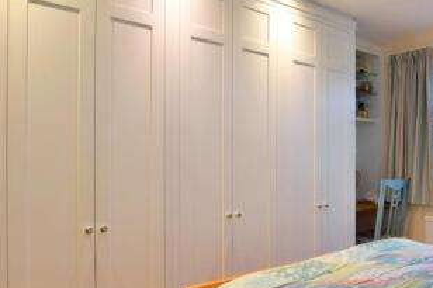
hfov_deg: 53.9
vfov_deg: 41.0
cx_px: 358
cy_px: 161
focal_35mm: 32
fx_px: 385
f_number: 11
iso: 400
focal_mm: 10
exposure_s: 1/4
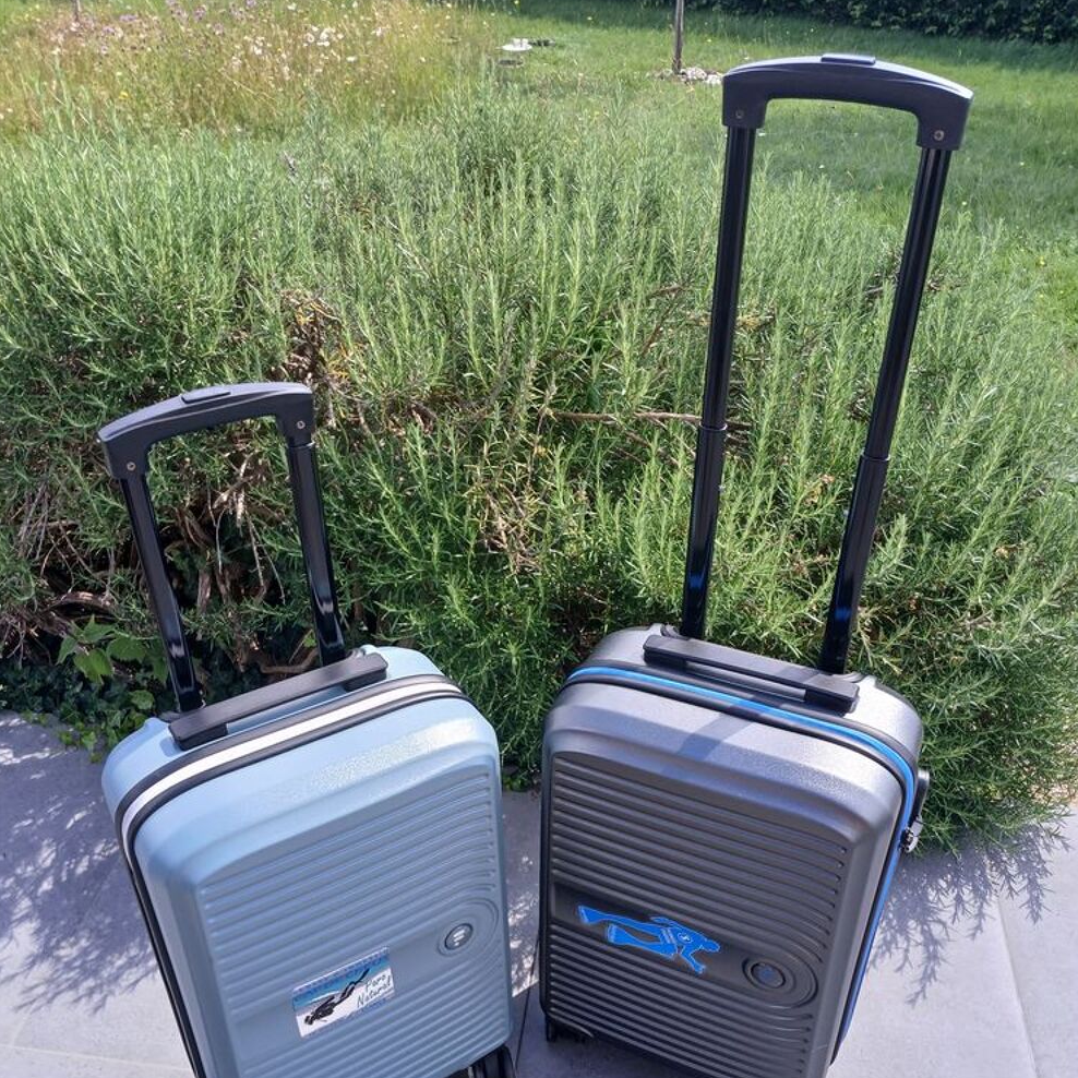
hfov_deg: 52.5
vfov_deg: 51.7
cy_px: 703
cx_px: 542
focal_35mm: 31
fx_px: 1092
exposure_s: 1/121
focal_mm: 3.98
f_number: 1.8
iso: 20
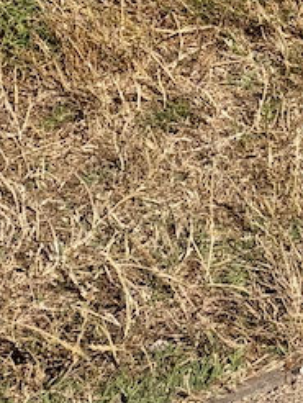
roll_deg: -0.1
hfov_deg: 8.2
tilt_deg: -14.0
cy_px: -344
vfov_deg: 10.9
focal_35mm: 169
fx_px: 1969
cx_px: 708
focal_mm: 5.96
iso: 50
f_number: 1.6
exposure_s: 1/4065
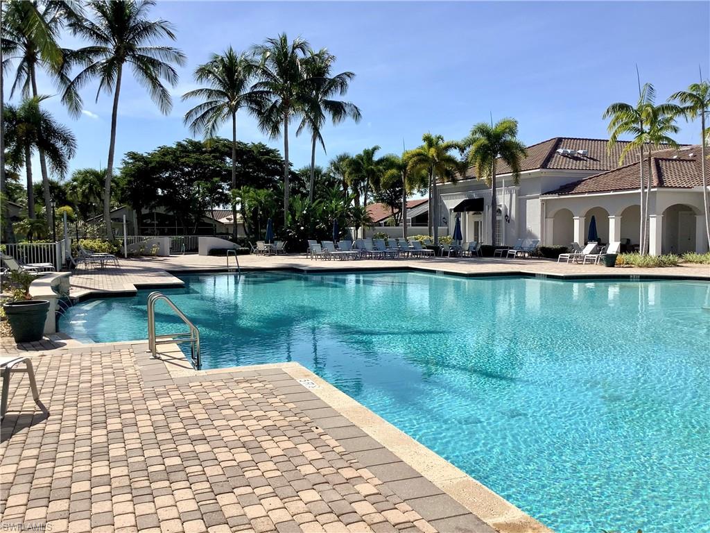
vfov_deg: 45.4
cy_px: 266
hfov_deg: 58.4
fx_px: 636
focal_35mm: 31
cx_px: 355
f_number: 2.4
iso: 25
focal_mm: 3.3
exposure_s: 1/2037
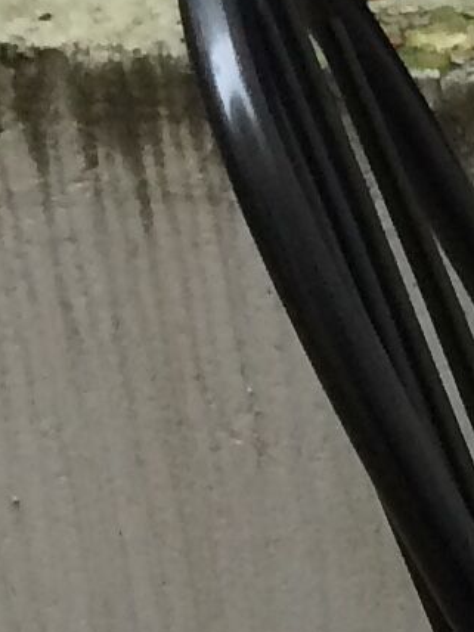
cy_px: 1822
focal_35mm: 221
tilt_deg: -38.4
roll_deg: +0.5
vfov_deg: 7.9
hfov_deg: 6.3
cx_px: 1280
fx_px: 4035
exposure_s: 1/33
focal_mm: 4.15
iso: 50
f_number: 2.2
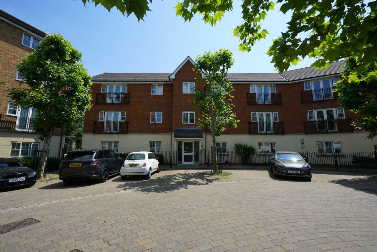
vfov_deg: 73.8
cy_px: 126
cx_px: 188
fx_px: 168
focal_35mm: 16
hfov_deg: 96.7
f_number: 11
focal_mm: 16
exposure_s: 1/125
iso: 100
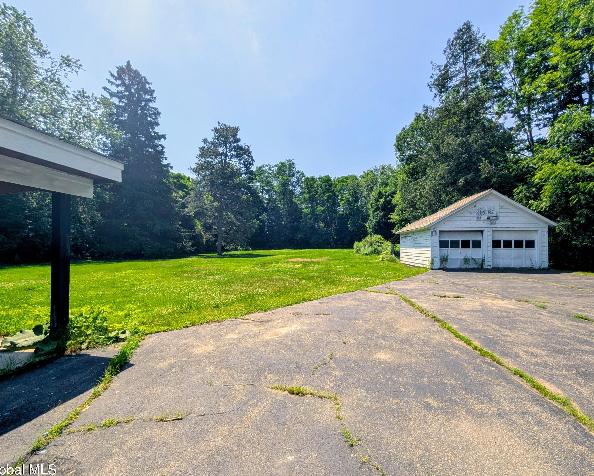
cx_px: 313
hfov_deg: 104.7
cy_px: 244
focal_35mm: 13
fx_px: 229
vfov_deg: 92.2
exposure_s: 1/5319
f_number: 1.7
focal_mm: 2.02
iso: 60
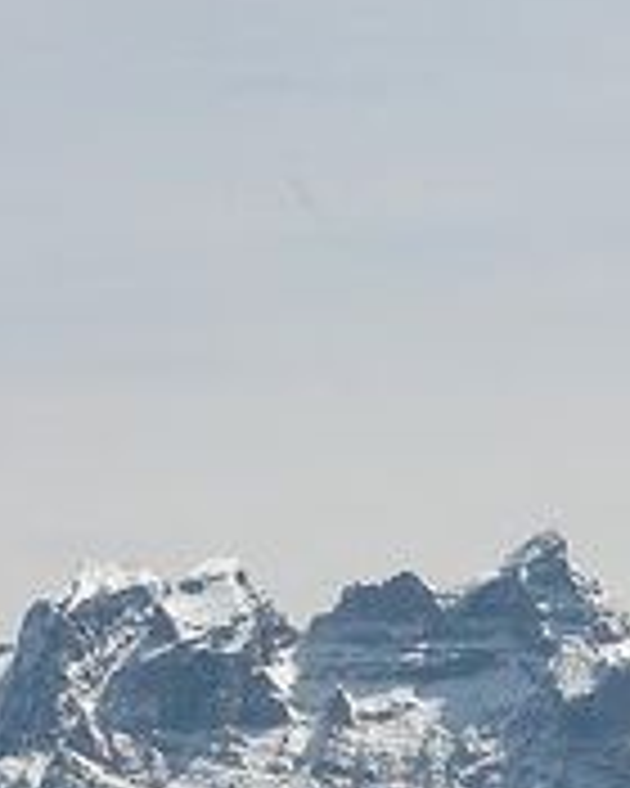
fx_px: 8484
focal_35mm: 364
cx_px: 495
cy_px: 774
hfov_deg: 4.3
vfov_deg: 5.3
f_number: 6.8
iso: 100
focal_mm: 34.7
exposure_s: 1/549
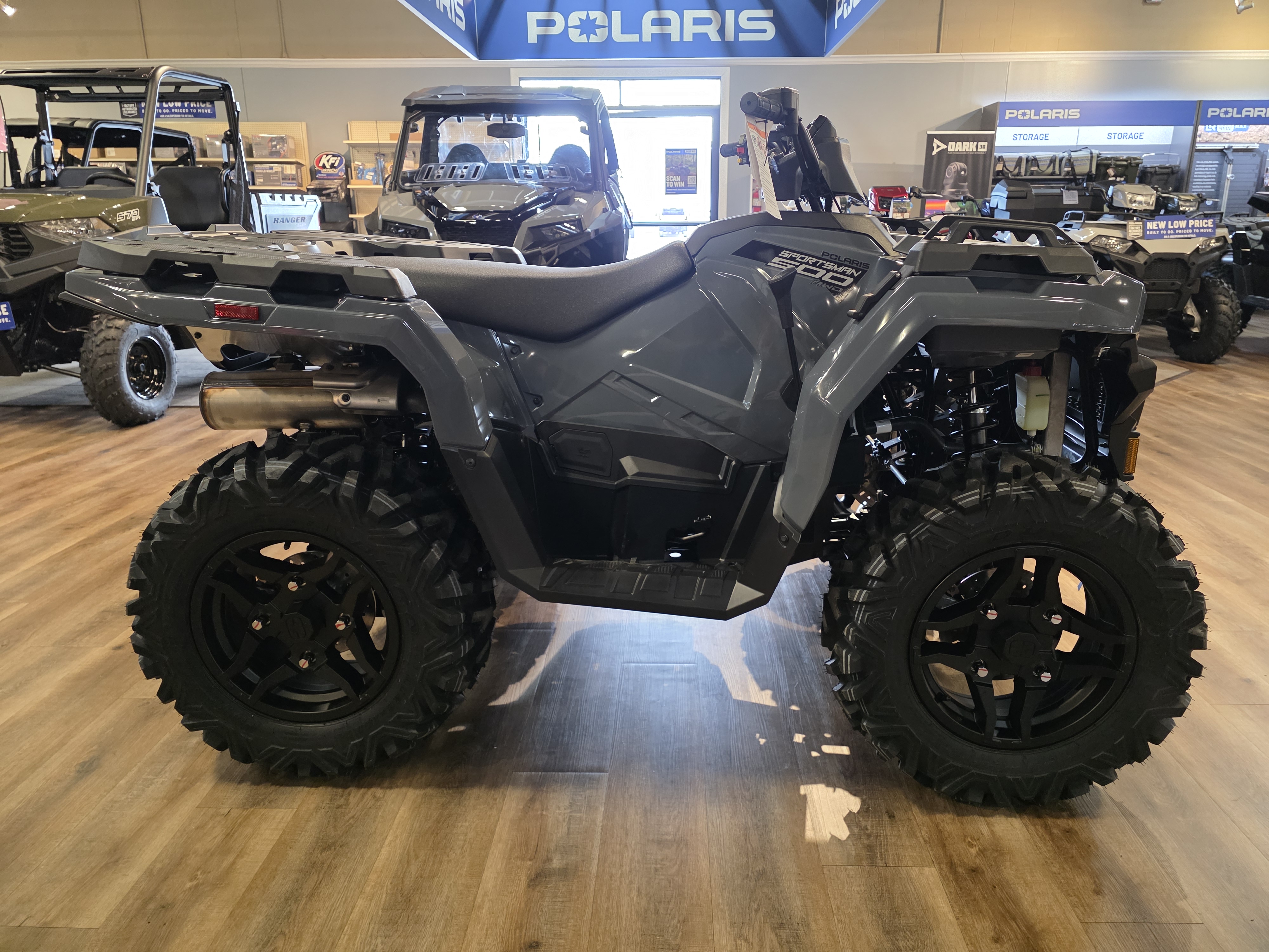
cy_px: 476
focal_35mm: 23
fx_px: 843
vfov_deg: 58.9
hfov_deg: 73.9
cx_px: 634
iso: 800
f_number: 1.7
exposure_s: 1/120
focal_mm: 6.3
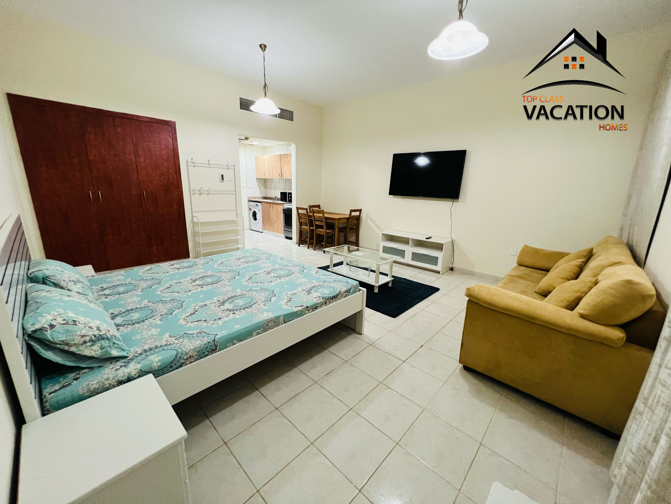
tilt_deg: -14.4
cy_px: 252
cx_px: 336
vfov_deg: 89.9
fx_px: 252
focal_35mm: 13
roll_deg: -1.4
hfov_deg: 106.2
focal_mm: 1.57
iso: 400
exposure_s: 1/50
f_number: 1.8
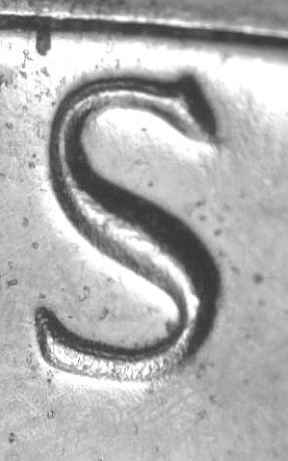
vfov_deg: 10.3
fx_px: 2548
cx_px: 10
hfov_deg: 6.5
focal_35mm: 203
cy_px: 230
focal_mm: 29.7
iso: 100
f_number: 4.9
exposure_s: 1/18.3
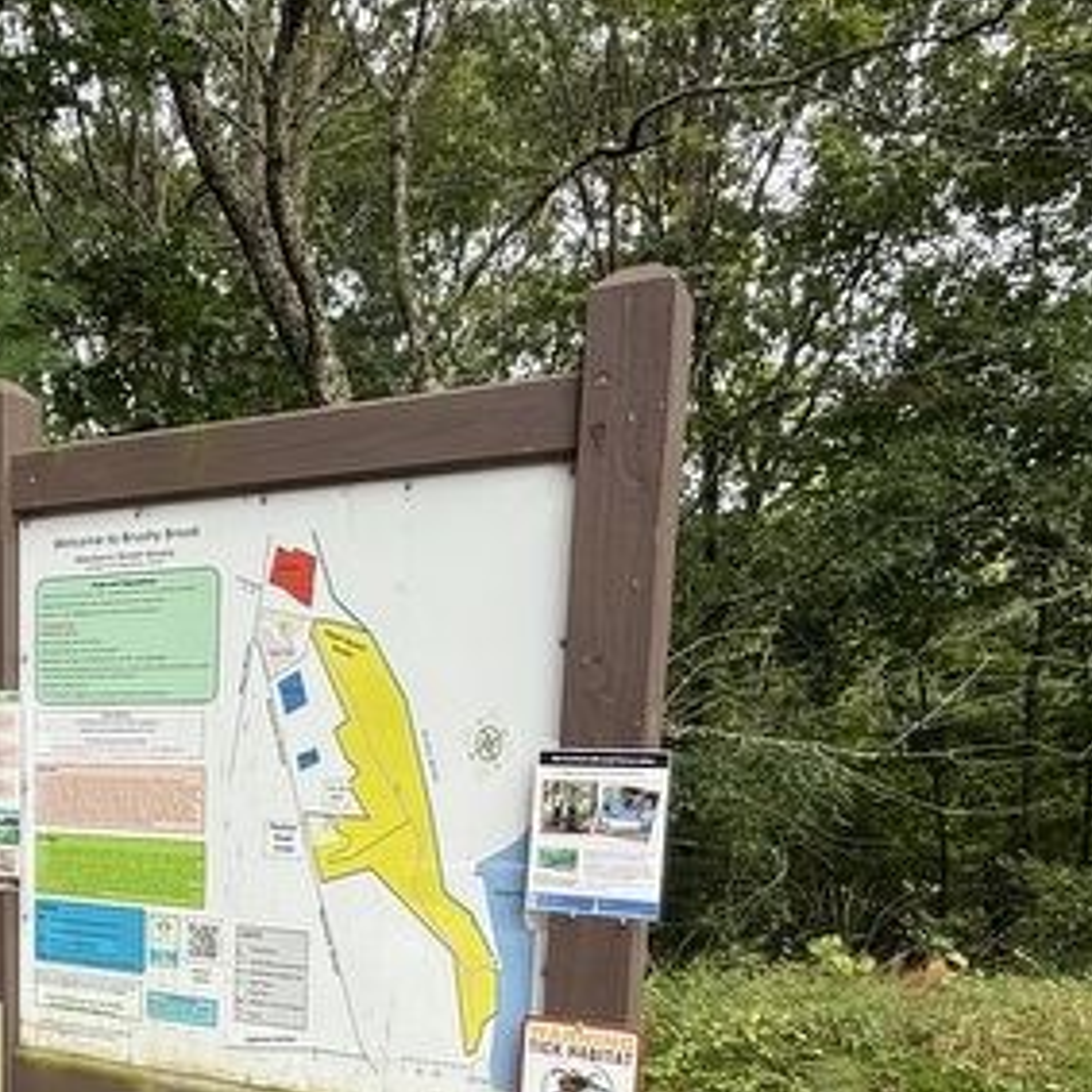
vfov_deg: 44.5
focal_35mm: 35
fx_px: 1249
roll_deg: -2.3
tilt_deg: -4.3
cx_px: 143
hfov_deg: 43.8
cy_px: 899
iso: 50
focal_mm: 2.22
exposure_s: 1/176
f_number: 2.2
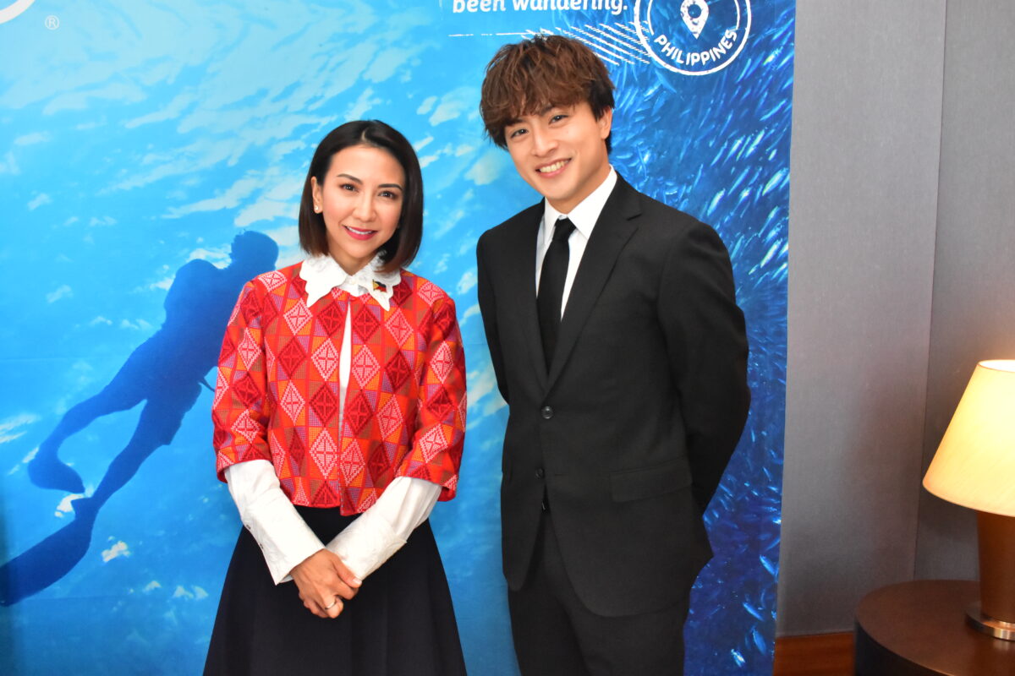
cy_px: 338
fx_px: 973
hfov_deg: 55.1
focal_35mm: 34
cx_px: 508
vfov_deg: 38.4
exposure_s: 1/125
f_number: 6.3
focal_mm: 23
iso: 4000
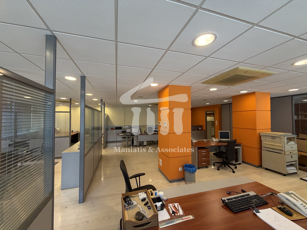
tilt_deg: +1.0
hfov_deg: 102.1
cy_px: 115
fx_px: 124
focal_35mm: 14
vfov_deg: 85.7
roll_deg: +1.1
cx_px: 154
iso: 250
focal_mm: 2.22
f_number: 2.2
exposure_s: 1/100
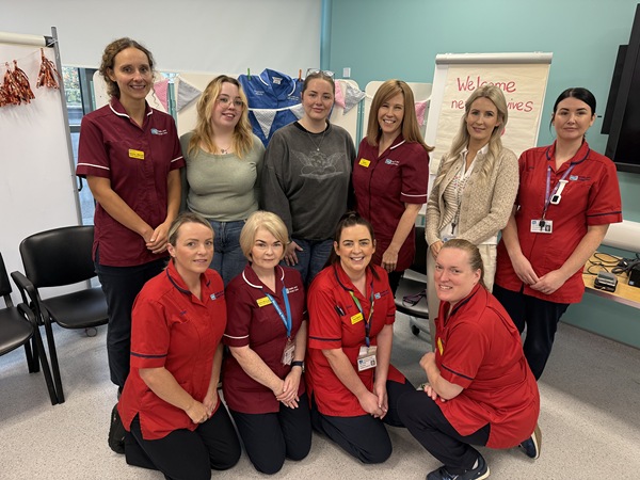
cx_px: 320
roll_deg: -2.0
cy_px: 240
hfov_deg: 71.6
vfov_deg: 56.8
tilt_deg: -18.4
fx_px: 444
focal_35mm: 24
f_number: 1.78
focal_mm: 6.76
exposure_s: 1/121
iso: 200
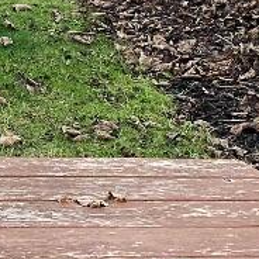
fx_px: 1084
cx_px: -239
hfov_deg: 12.2
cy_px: -86
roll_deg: -0.2
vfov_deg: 13.1
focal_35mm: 128
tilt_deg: -12.3
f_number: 1.8
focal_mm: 4.25
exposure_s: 1/88
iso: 125
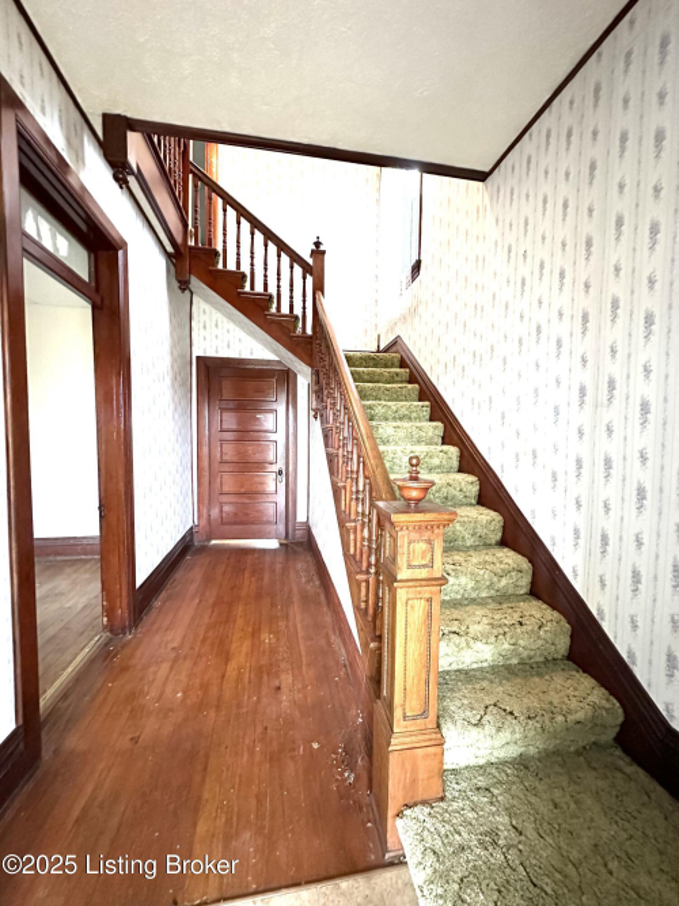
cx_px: 340
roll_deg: -0.9
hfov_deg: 85.7
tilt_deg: -3.2
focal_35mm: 14
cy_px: 453
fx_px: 366
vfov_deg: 102.1
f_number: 2.2
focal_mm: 2.22
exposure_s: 1/60
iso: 1000
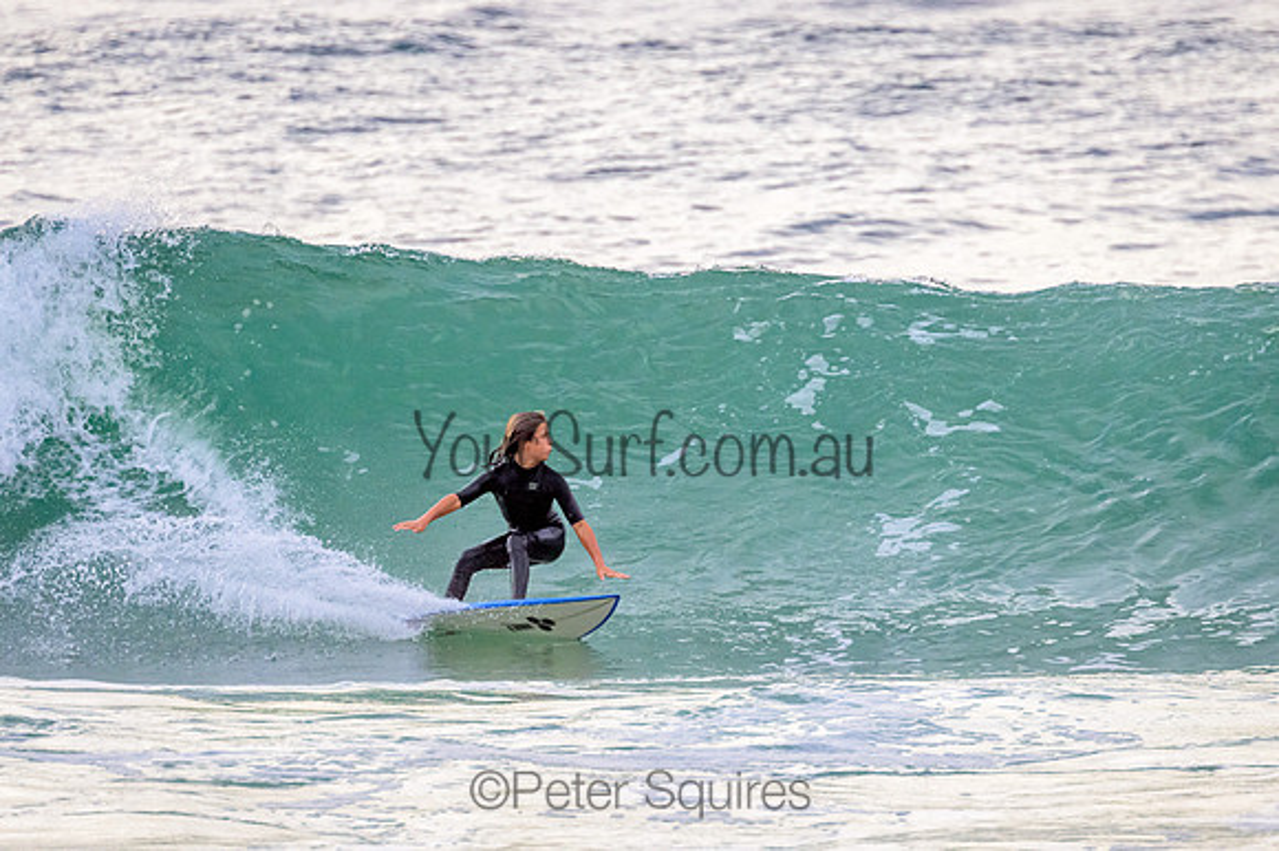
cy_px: 426
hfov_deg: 3.4
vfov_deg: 2.3
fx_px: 21304
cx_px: 640
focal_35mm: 600
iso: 1000
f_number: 5.6
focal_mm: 400
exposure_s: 1/2500
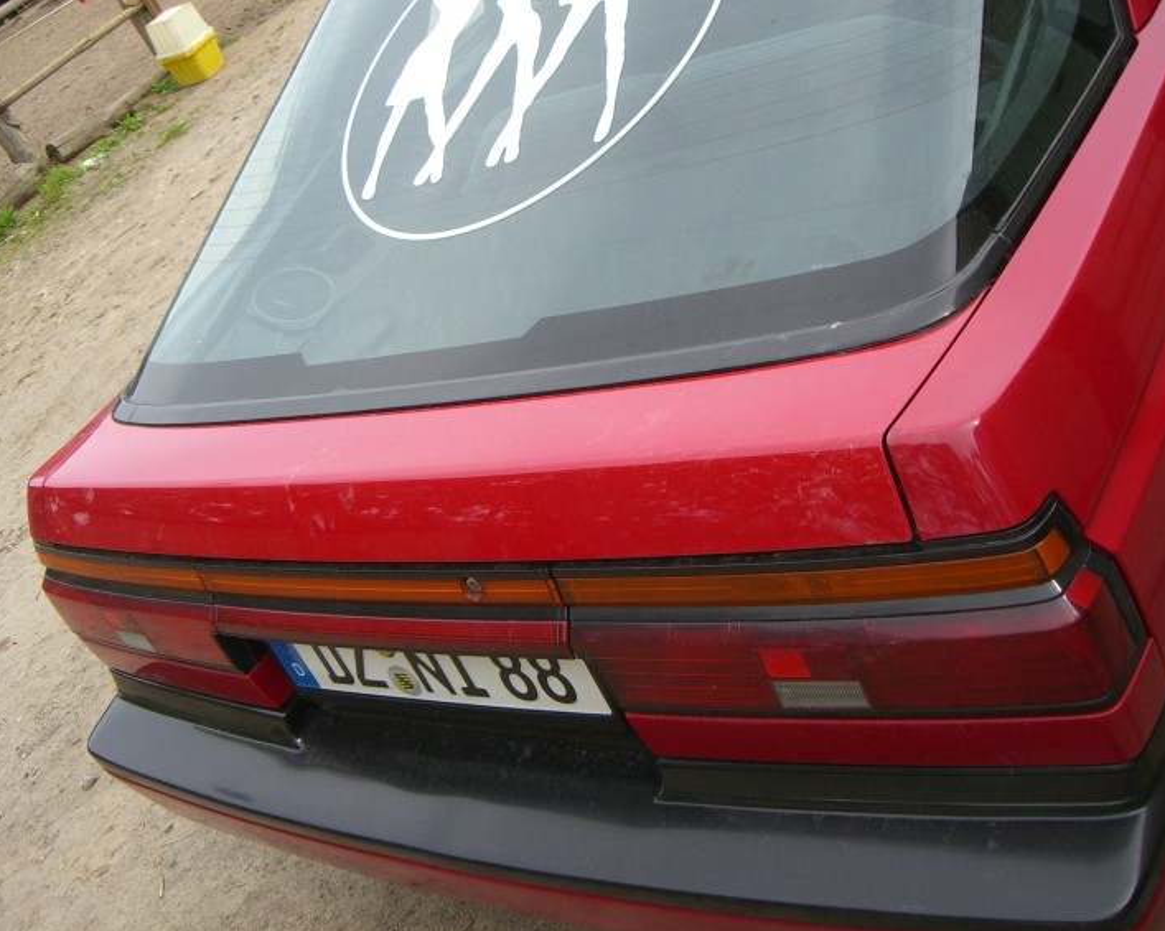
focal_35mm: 42
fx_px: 1448
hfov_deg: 43.8
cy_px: 442
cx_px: 626
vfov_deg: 35.6
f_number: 4.3
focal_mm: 6.2
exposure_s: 1/200
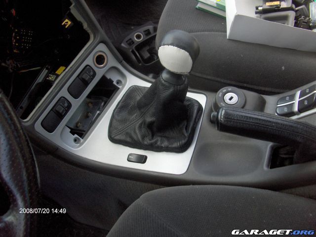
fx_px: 320
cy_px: 118
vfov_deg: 40.7
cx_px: 158
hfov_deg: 52.6
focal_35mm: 35
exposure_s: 1/133
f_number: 2.6
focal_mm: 5.8
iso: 200
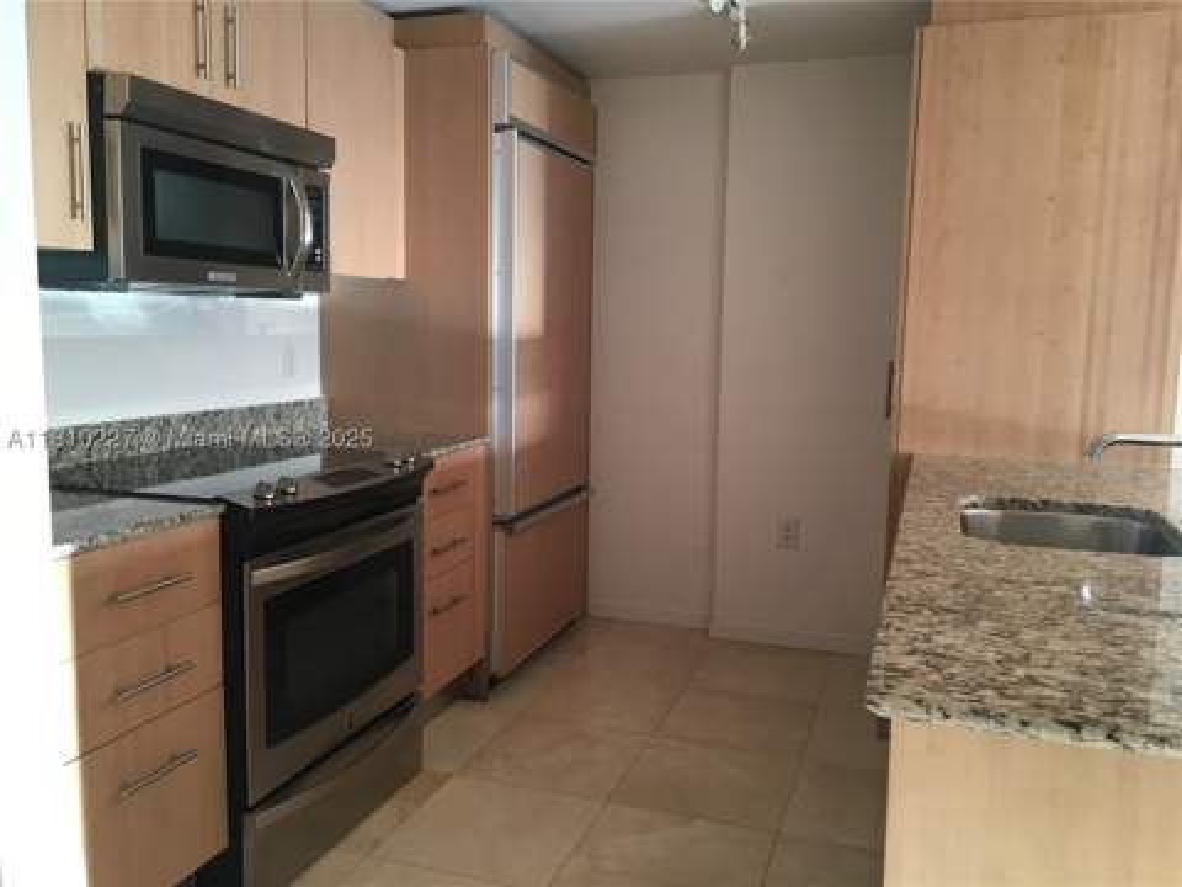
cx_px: 591
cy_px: 444
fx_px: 990
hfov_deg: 61.7
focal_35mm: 29
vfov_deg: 48.2
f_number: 2.2
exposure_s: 1/30
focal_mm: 4.15
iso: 64
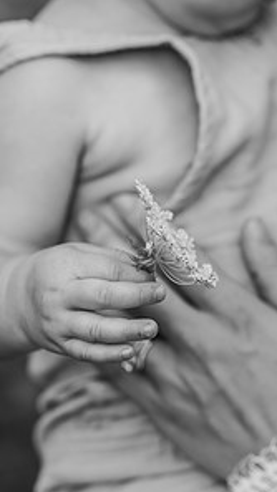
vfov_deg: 15.9
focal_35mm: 135
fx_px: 1763
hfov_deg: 9.0
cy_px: 174
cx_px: 156
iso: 250
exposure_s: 1/1250
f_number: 3.5
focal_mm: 85
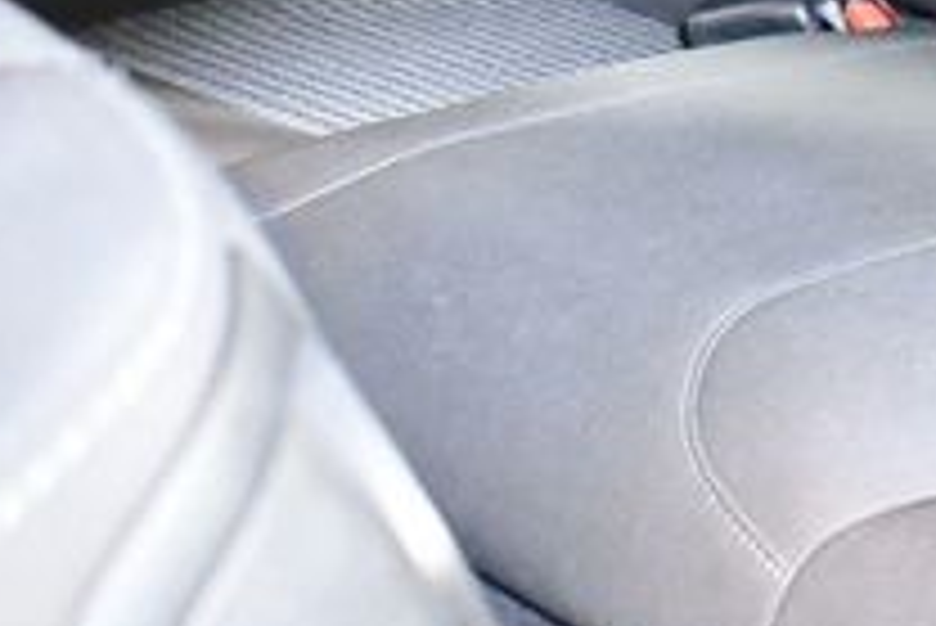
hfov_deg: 17.6
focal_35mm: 111
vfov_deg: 11.9
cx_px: 1080
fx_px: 2888
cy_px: -252
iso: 12800
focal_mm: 18
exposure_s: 1/50
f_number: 3.5
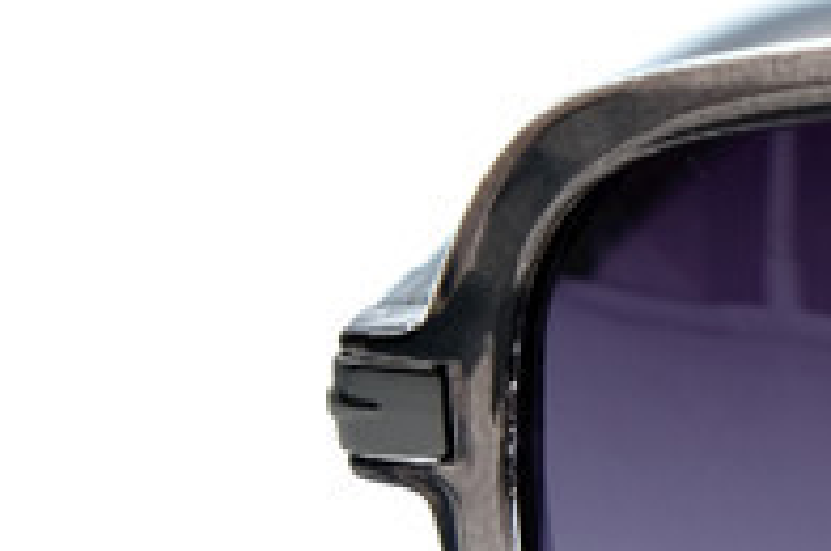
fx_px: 7536
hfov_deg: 6.1
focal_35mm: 327
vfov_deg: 4.2
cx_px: 1972
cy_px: 657
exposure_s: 1/125
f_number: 5.6
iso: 160
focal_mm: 42.5
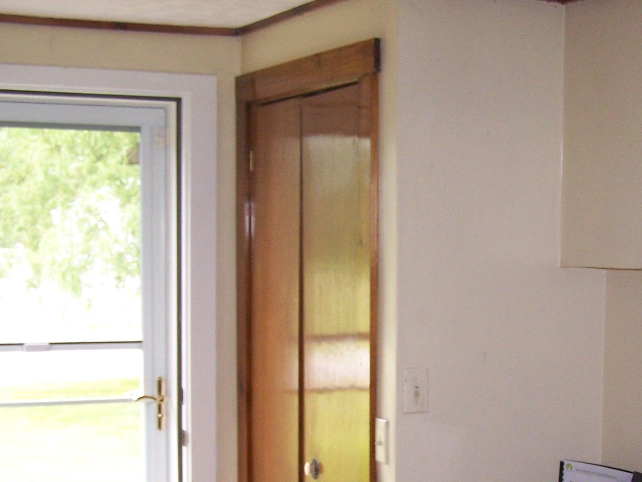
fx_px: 1261
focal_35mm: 68
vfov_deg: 21.2
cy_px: 420
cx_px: 422
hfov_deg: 28.4
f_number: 2.8
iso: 140
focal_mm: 6.3
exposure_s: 1/125
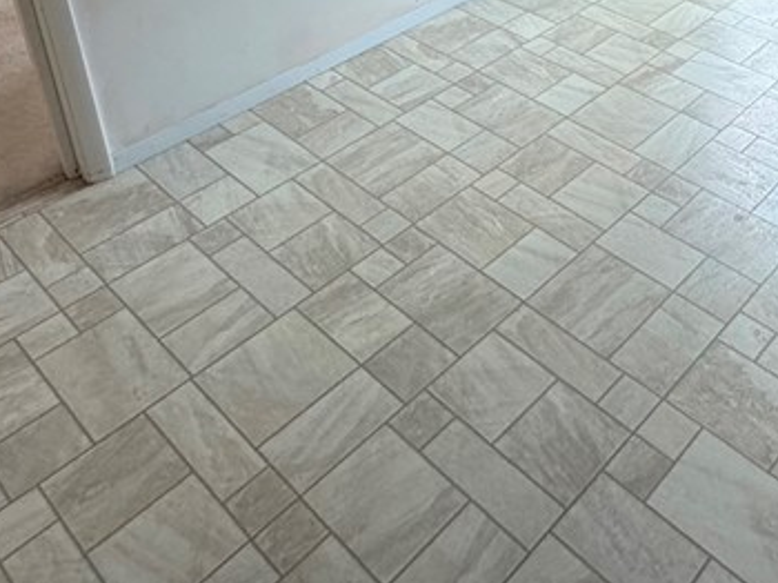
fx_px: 921
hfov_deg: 43.8
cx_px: 611
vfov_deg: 30.8
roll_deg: -0.7
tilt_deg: -23.9
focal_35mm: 41
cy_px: -78
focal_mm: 2.22
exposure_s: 1/121
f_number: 2.2
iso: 160
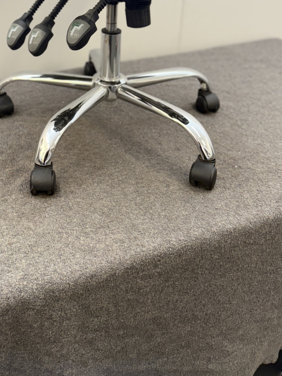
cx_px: 75
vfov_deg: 37.9
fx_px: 500
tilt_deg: -16.3
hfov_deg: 31.0
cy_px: 23
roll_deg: -1.1
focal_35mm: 46
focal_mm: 6.76
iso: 125
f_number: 1.78
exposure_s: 1/100
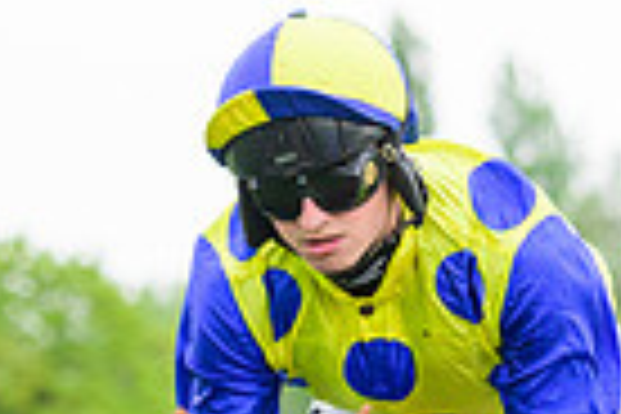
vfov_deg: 2.2
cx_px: 1170
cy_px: 826
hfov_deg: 3.4
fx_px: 10522
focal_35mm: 610
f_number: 5.6
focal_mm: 145
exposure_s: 1/1250
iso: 1250
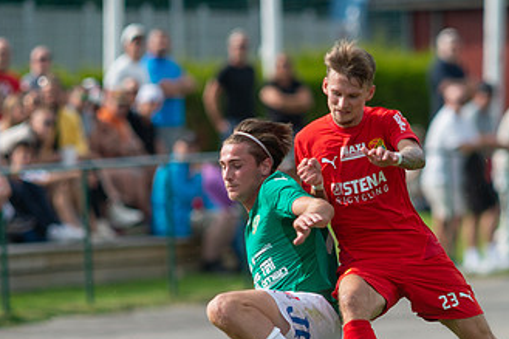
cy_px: 260
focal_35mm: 741
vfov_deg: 1.9
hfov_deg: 2.8
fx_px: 10471
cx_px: 317
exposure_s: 1/1600
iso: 280
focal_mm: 420
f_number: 4.5
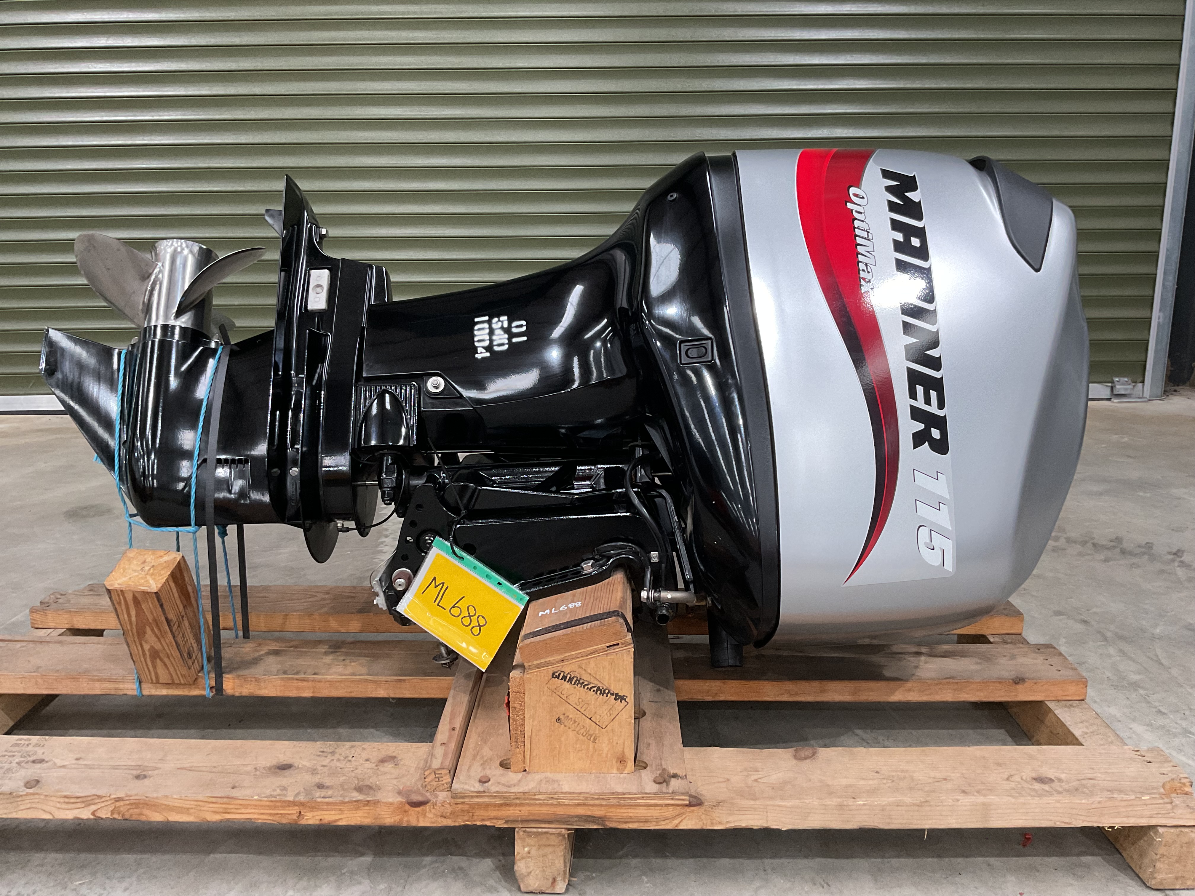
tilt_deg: -13.7
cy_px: 448
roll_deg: +1.1
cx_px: 598
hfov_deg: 61.7
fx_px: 1001
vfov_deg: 48.2
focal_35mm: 29
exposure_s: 1/60
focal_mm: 3
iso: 125
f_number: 1.8
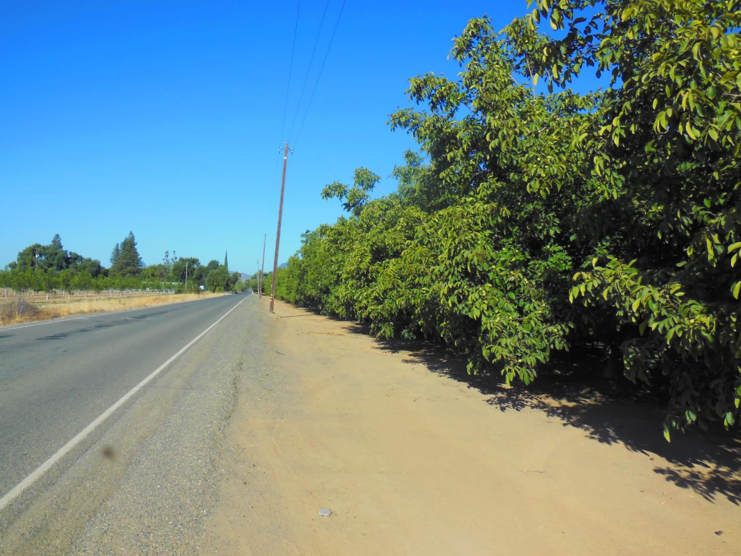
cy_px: 284
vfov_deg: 53.1
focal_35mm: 26
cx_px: 364
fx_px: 557
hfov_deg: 67.3
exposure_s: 1/1600
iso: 125
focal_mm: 4.5
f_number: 3.1
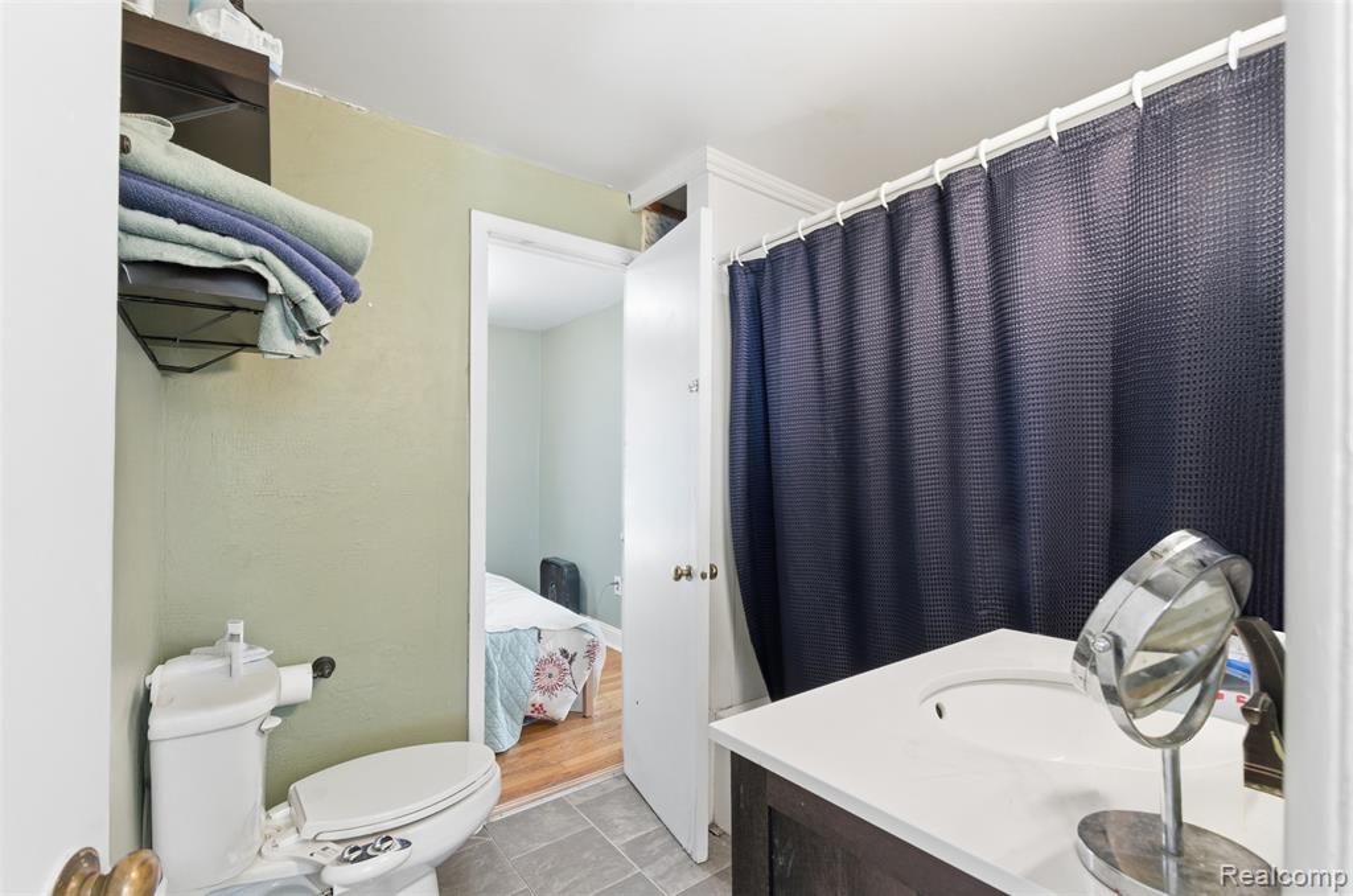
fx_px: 563
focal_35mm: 15
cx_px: 676
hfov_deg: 100.5
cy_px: 448
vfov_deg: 77.1
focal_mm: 10
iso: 250
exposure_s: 1/3.33
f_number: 9
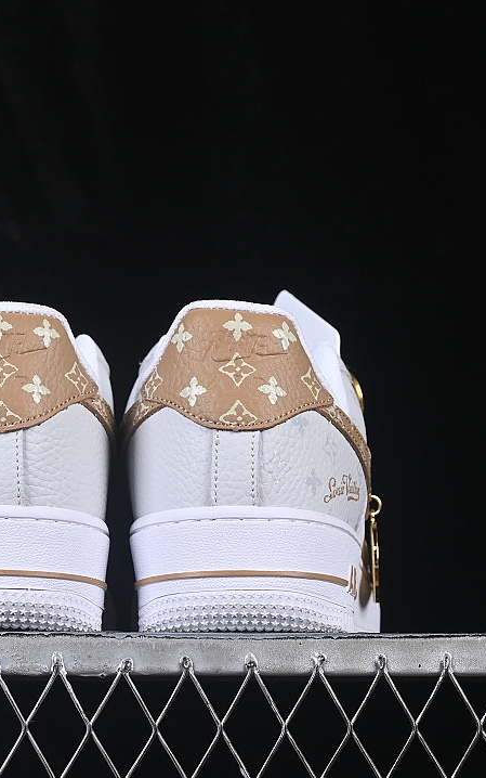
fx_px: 2436
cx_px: 129
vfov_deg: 18.1
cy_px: 389
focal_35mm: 115
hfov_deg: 11.4
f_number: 8
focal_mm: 50
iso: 160
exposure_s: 1/80
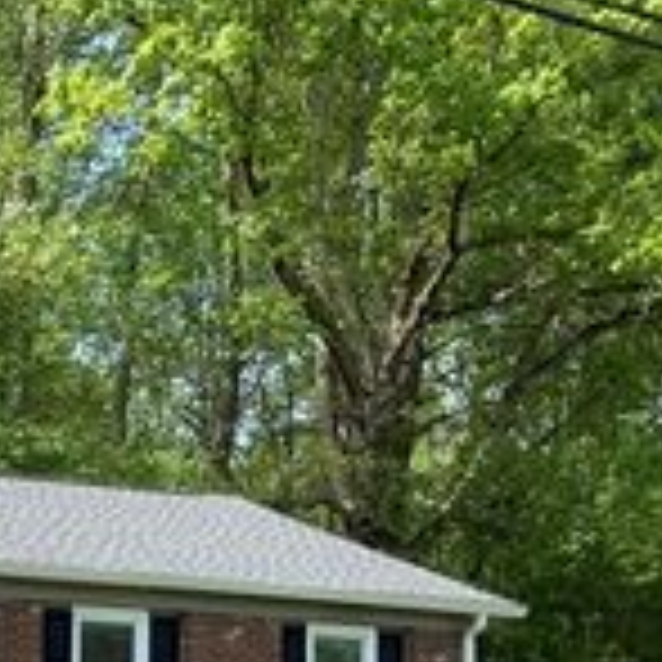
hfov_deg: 17.8
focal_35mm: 87
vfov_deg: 19.1
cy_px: 736
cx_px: -333
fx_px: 1882
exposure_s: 1/691
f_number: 1.8
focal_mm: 3
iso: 16
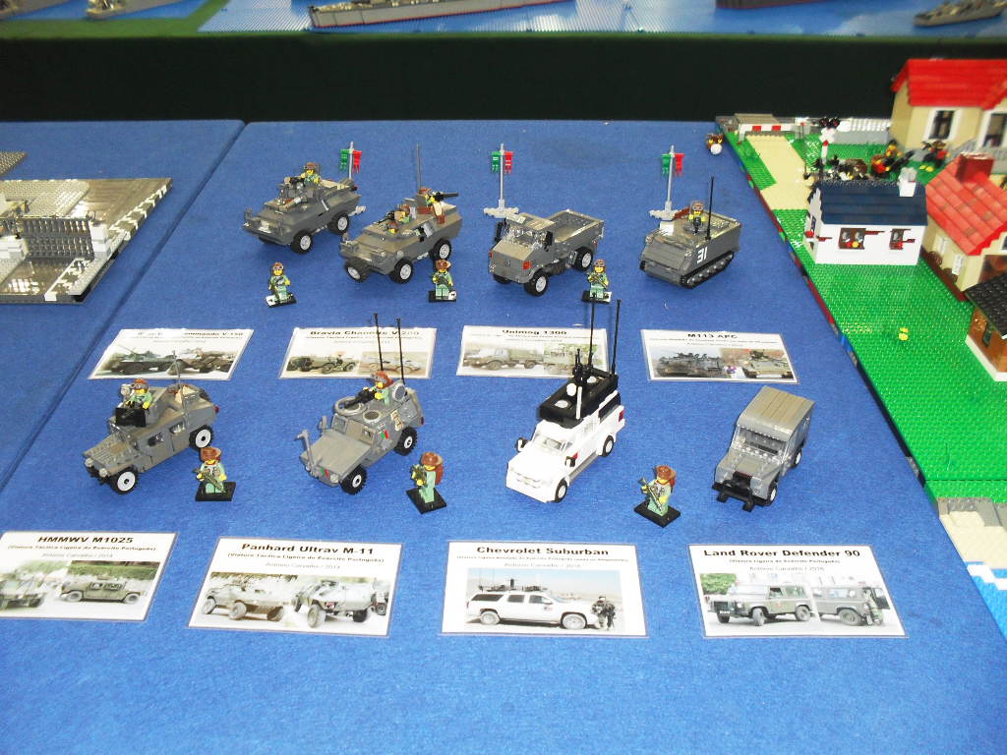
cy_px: 378
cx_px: 504
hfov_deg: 52.6
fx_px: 1018
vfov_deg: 40.7
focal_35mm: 35
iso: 160
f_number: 3.2
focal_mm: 6.3
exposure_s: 1/45
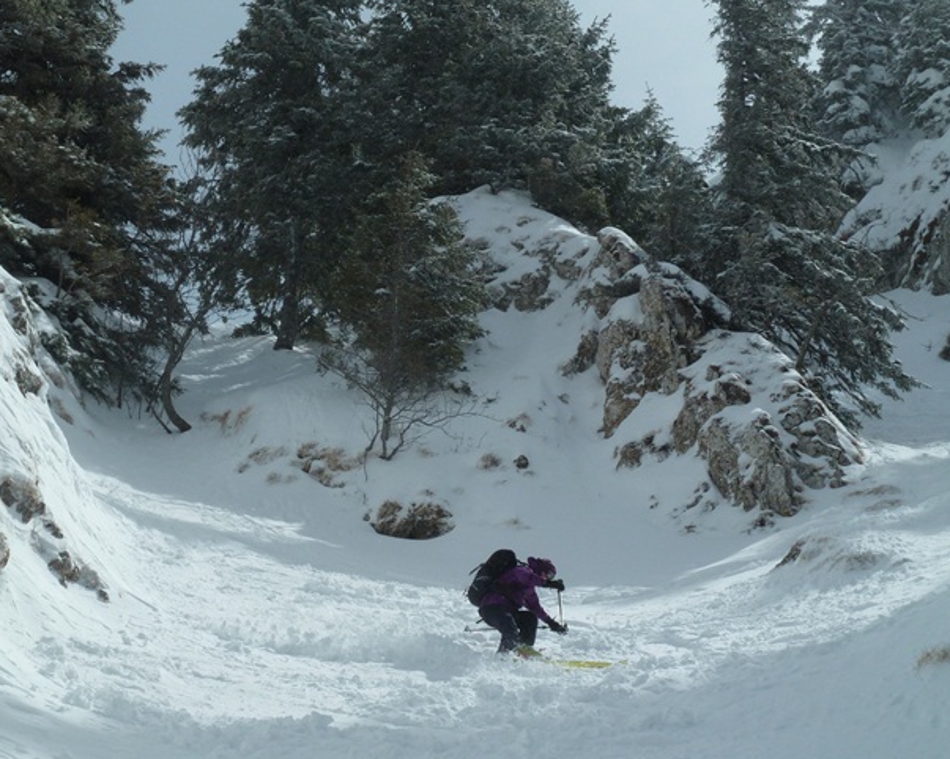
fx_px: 2839
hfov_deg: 19.0
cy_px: 435
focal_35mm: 101
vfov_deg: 15.2
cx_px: 348
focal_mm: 12.8
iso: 80
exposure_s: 1/640
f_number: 5.6
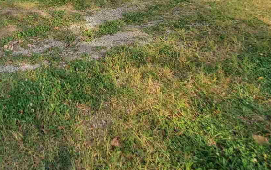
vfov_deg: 30.1
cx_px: 7
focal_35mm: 34
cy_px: -48
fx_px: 251
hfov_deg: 48.0
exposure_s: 1/274
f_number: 2.2
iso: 50
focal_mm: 1.8
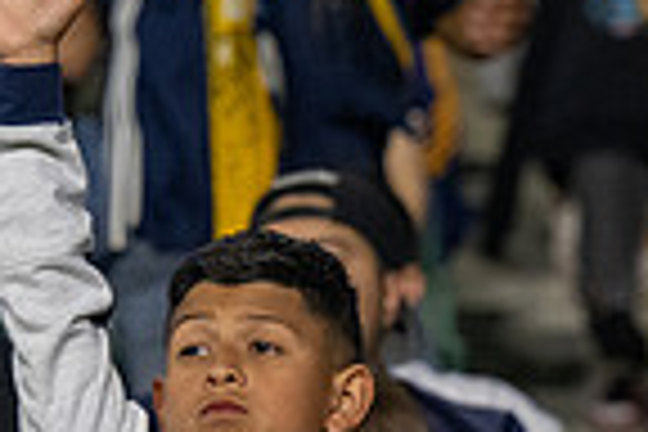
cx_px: 256
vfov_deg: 2.7
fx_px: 9089
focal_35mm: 505
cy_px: 443
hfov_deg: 4.1
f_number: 4
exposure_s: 1/400
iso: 4000
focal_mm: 125
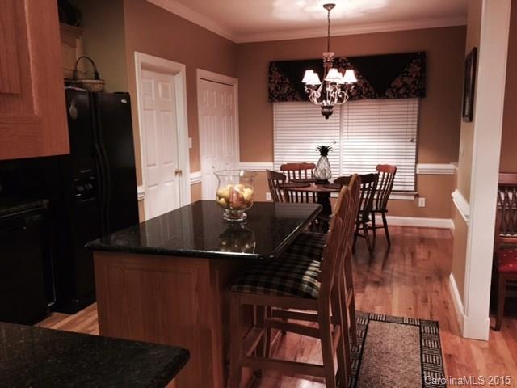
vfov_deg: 48.2
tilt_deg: -9.9
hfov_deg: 61.7
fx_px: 433
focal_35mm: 29
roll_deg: +1.5
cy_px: 194
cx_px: 258
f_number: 2.2
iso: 250
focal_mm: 4.15
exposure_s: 1/17
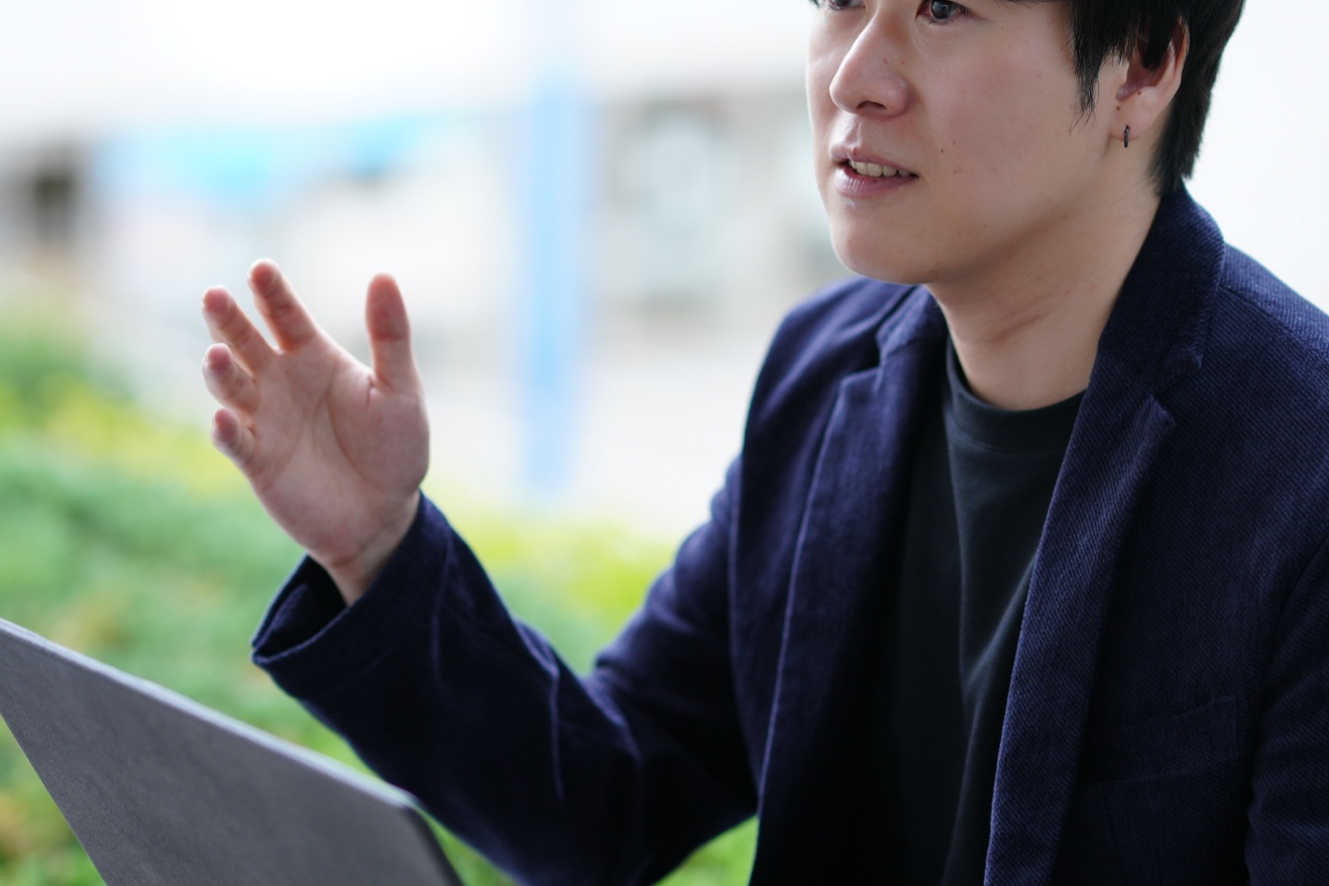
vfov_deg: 9.7
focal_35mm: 142
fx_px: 5242
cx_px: 700
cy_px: 443
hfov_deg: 14.4
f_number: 1.8
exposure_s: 1/320
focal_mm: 85
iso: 160
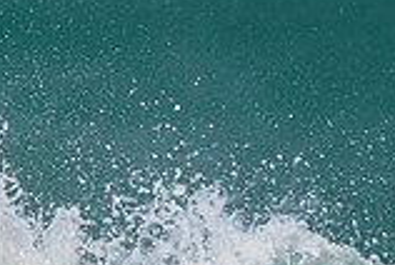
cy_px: 324
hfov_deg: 0.9
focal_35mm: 2246
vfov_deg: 0.6
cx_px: -334
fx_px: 24690
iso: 180
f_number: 5.6
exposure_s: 1/2000
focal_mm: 500
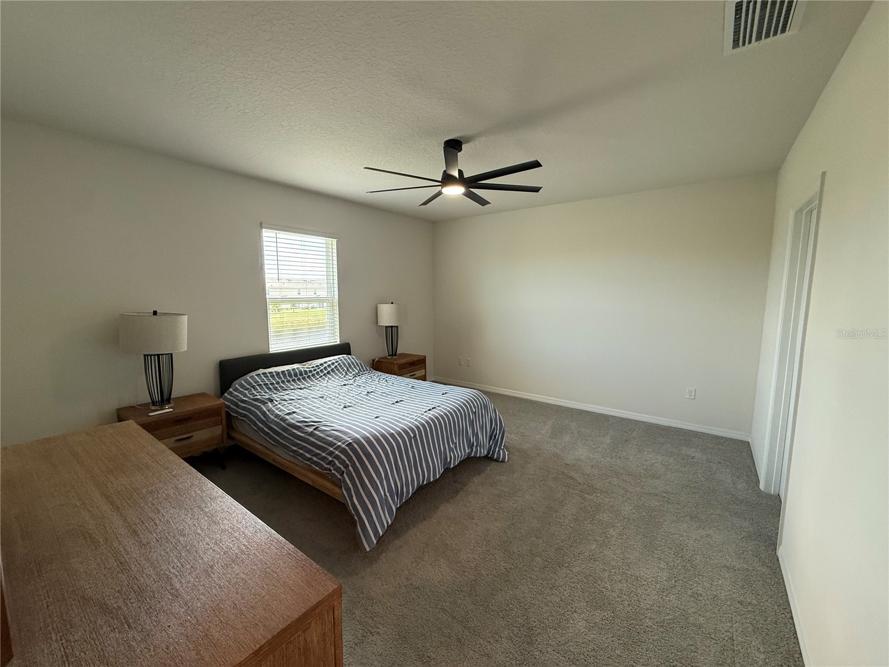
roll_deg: +0.9
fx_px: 360
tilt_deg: -6.3
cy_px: 334
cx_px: 444
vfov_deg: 85.7
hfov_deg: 102.1
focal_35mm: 14
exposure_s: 1/120
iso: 250
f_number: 2.2
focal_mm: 2.22
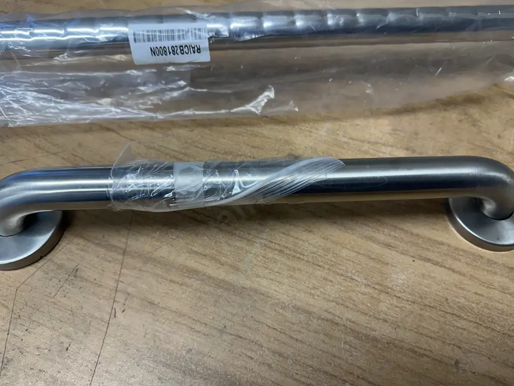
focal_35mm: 26
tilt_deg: -60.1
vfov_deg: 53.1
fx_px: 386
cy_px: 193
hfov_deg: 67.3
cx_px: 264
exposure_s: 1/100
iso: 125
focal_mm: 6.86
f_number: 1.78
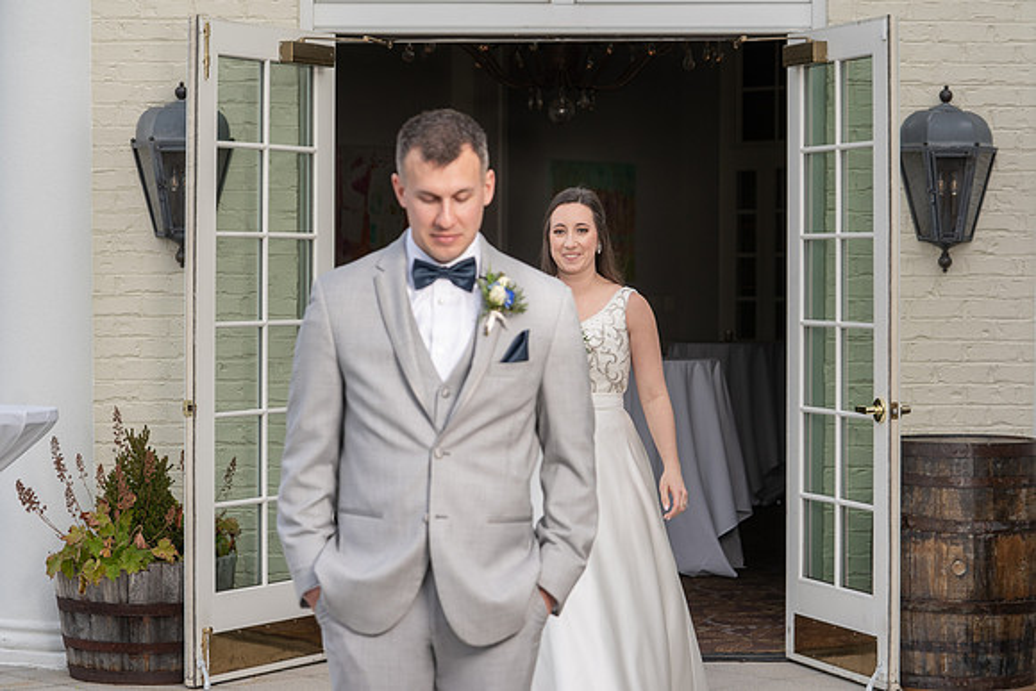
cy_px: 346
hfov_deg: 21.0
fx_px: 2791
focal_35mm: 97
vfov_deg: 14.1
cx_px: 538
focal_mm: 89
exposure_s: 1/250
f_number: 5.6
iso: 100
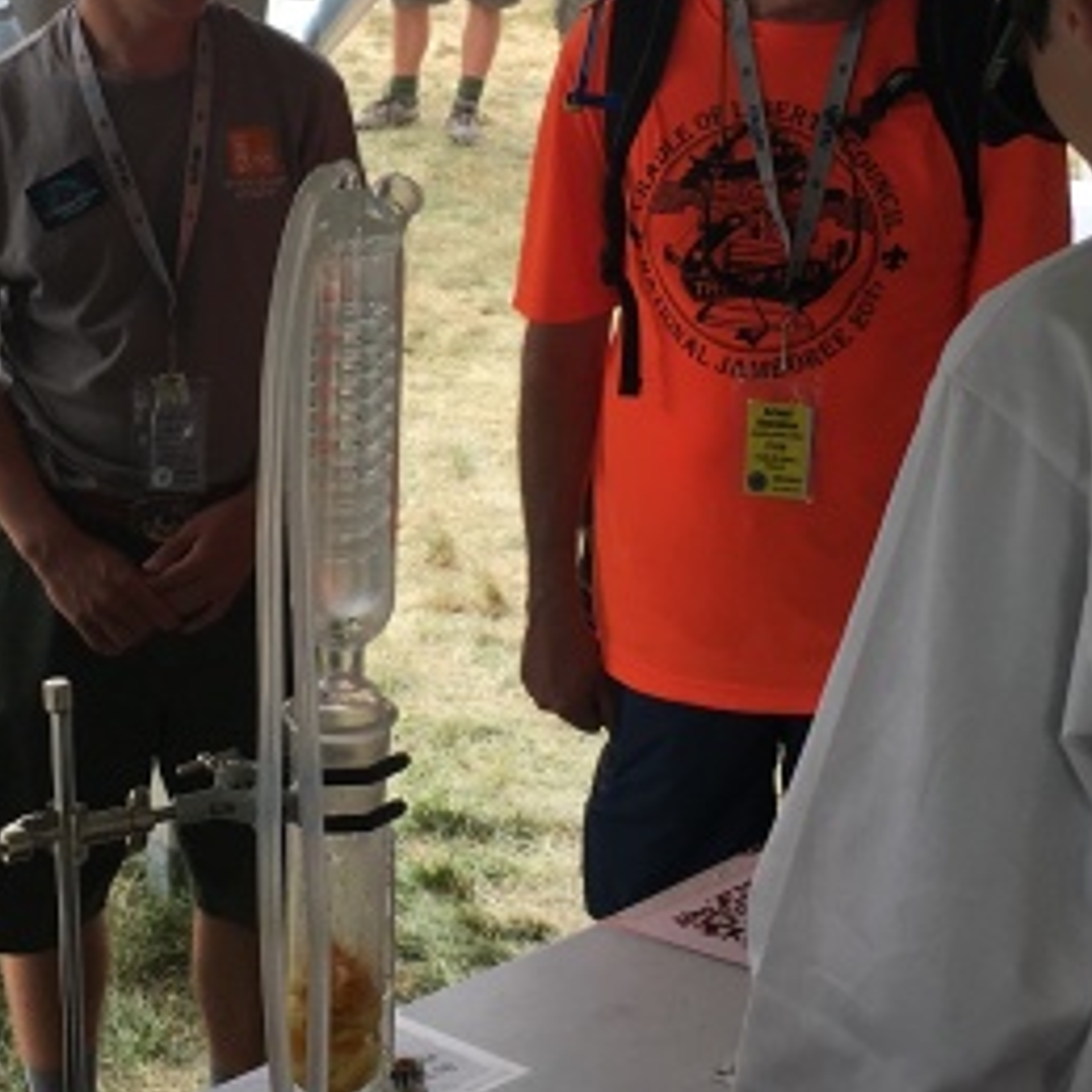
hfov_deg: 21.8
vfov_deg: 21.7
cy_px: 273
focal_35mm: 79
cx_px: 370
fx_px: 2820
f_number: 2.2
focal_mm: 4.15
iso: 25
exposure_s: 1/250
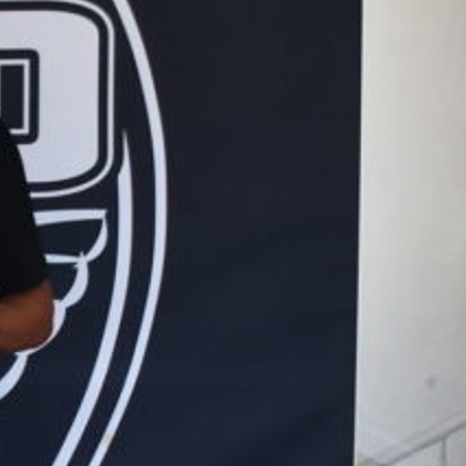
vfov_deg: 11.8
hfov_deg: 10.8
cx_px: -486
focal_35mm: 147
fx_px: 2239
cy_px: 417
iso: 500
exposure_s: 1/100
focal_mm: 18
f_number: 5
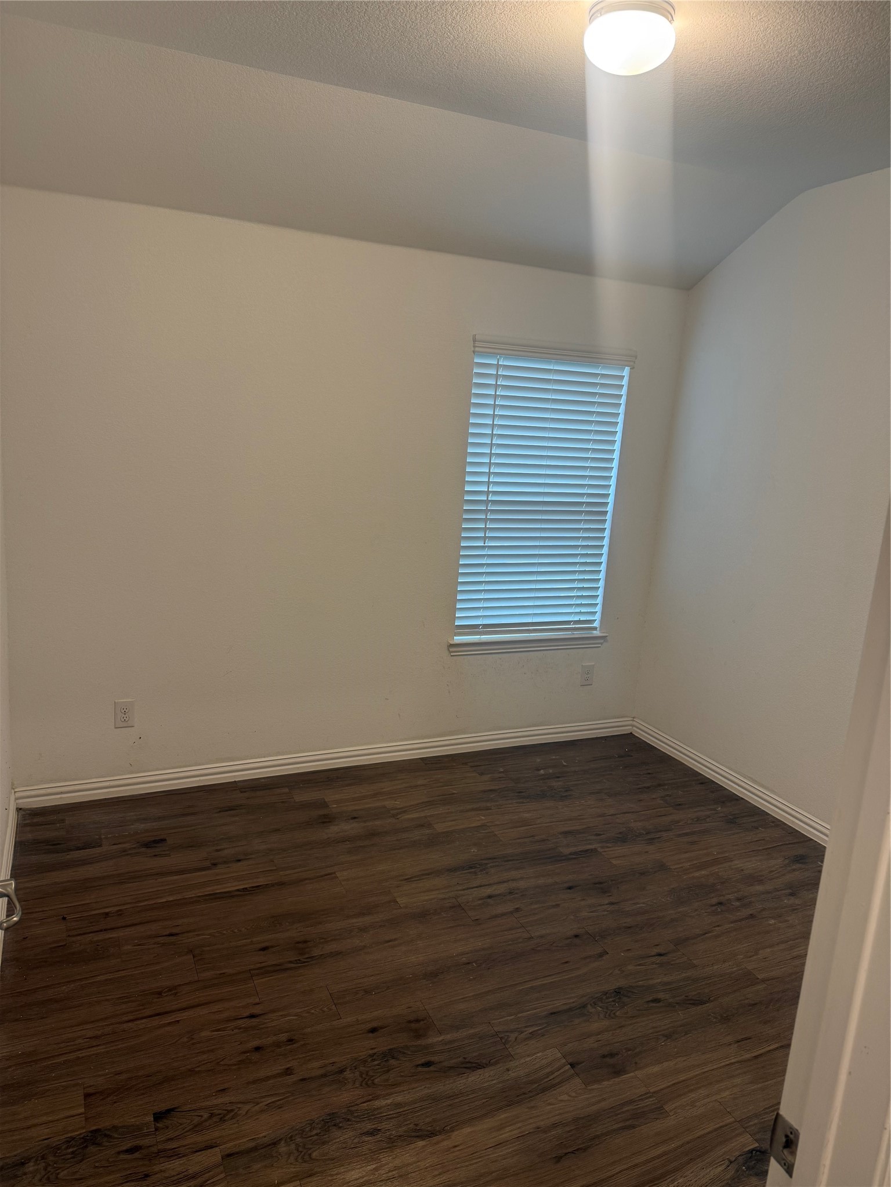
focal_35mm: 24
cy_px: 594
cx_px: 446
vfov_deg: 71.6
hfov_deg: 56.8
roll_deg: -4.4
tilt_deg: -11.8
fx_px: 824
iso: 125
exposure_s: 1/60
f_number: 1.78
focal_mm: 6.76
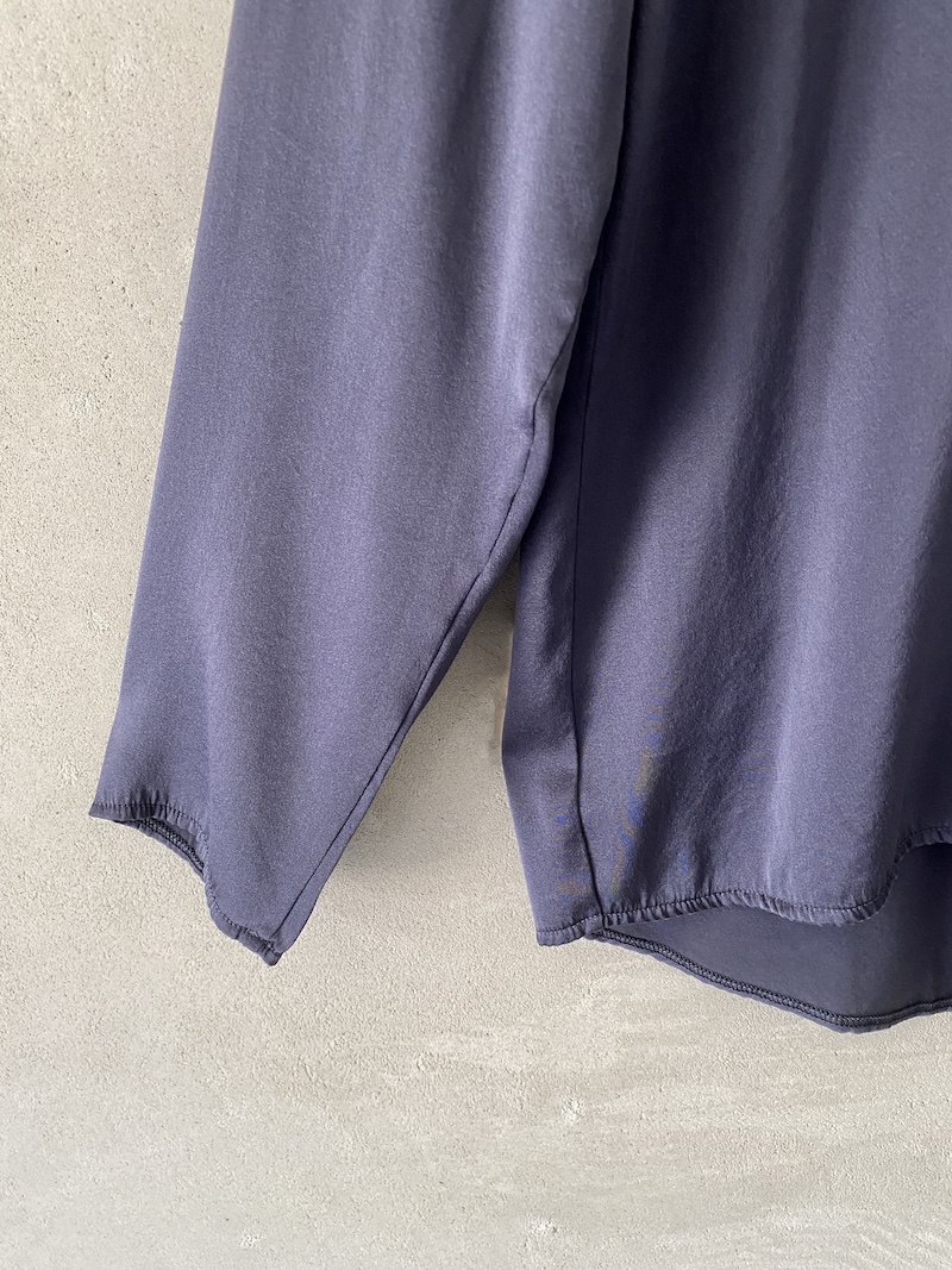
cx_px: 476
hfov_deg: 53.1
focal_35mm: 26
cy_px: 635
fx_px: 954
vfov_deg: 67.3
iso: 200
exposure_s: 1/60
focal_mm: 4.25
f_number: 1.8
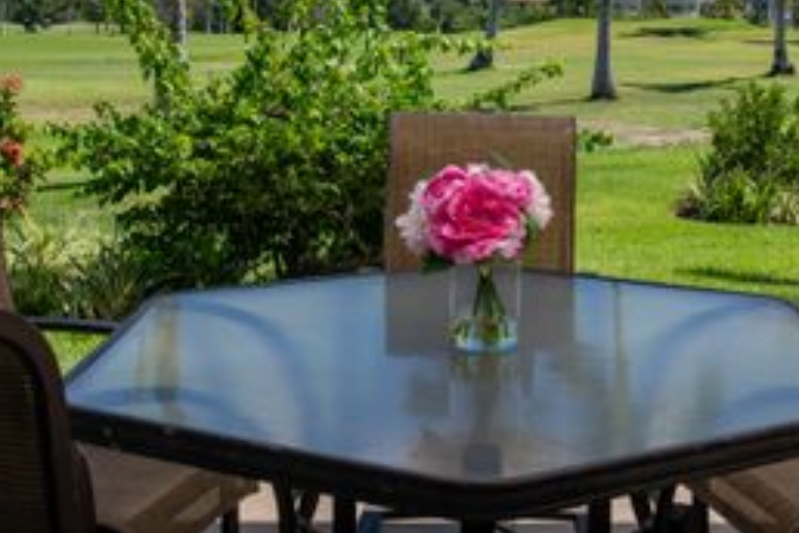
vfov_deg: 21.4
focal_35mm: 62
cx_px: 499
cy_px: 39
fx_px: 1376
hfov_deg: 32.2
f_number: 9
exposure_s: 1/250
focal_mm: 32
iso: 100
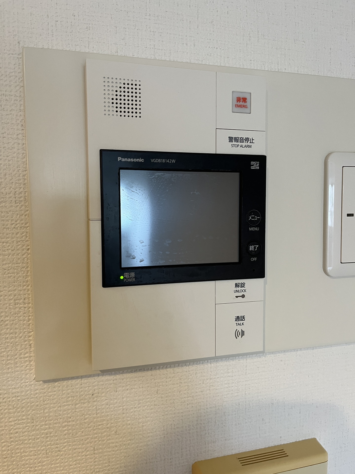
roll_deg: -0.2
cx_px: 178
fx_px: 356
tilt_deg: -4.4
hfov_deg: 53.1
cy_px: 237
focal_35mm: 26
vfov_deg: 67.3
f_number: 1.6
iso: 160
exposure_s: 1/60
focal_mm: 5.1
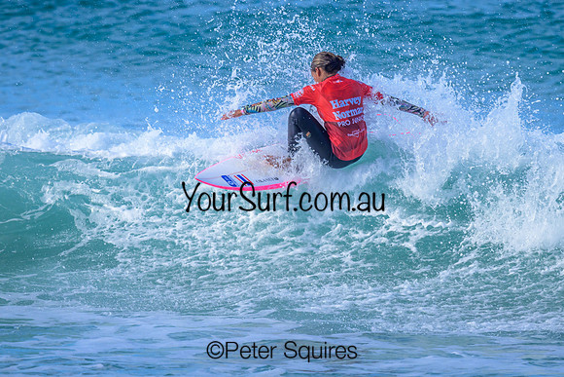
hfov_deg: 1.9
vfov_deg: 1.3
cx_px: 321
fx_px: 17212
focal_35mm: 1098
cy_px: 134
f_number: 6.3
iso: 560
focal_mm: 800
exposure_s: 1/2000
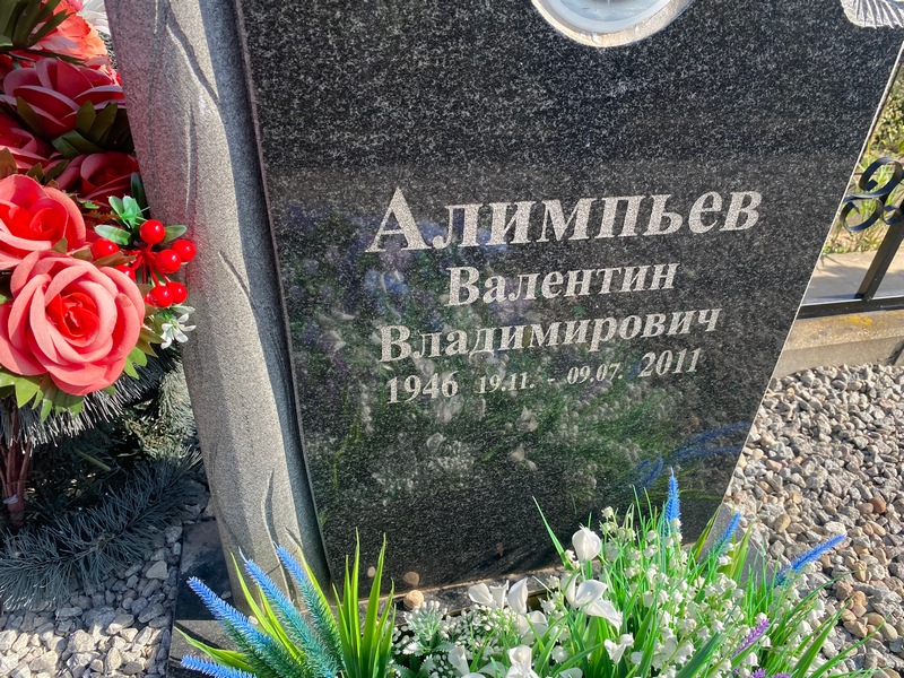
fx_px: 679
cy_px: 339
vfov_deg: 53.1
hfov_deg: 67.3
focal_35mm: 26
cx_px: 452
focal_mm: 4.25
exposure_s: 1/715
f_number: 1.8
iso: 32
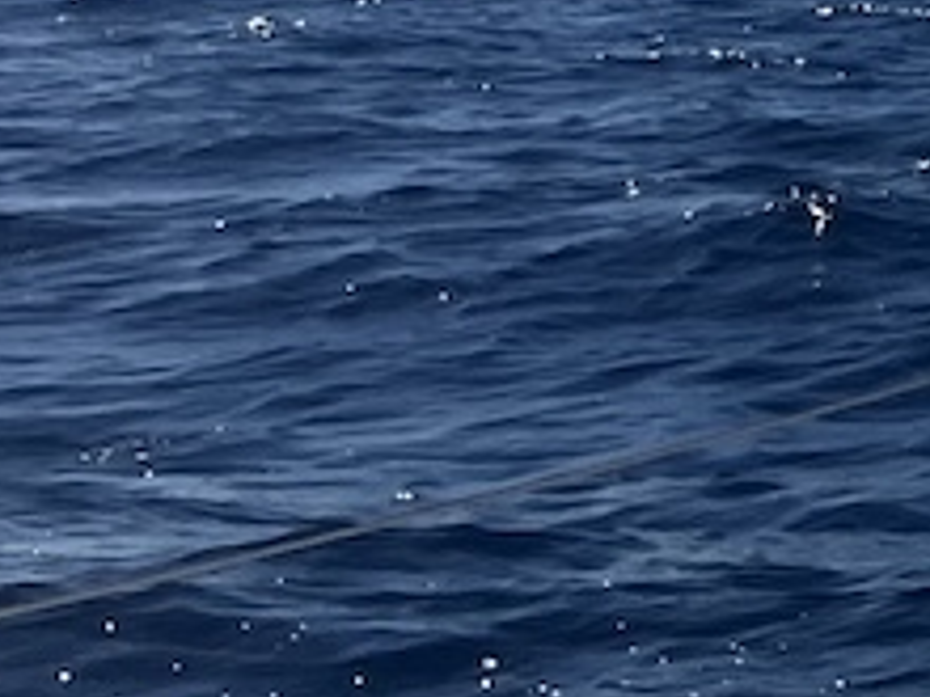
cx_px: 2401
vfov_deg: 10.1
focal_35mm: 142
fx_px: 3815
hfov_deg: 11.1
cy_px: -393
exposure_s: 1/7353
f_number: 1.6
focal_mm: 5.1
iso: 50
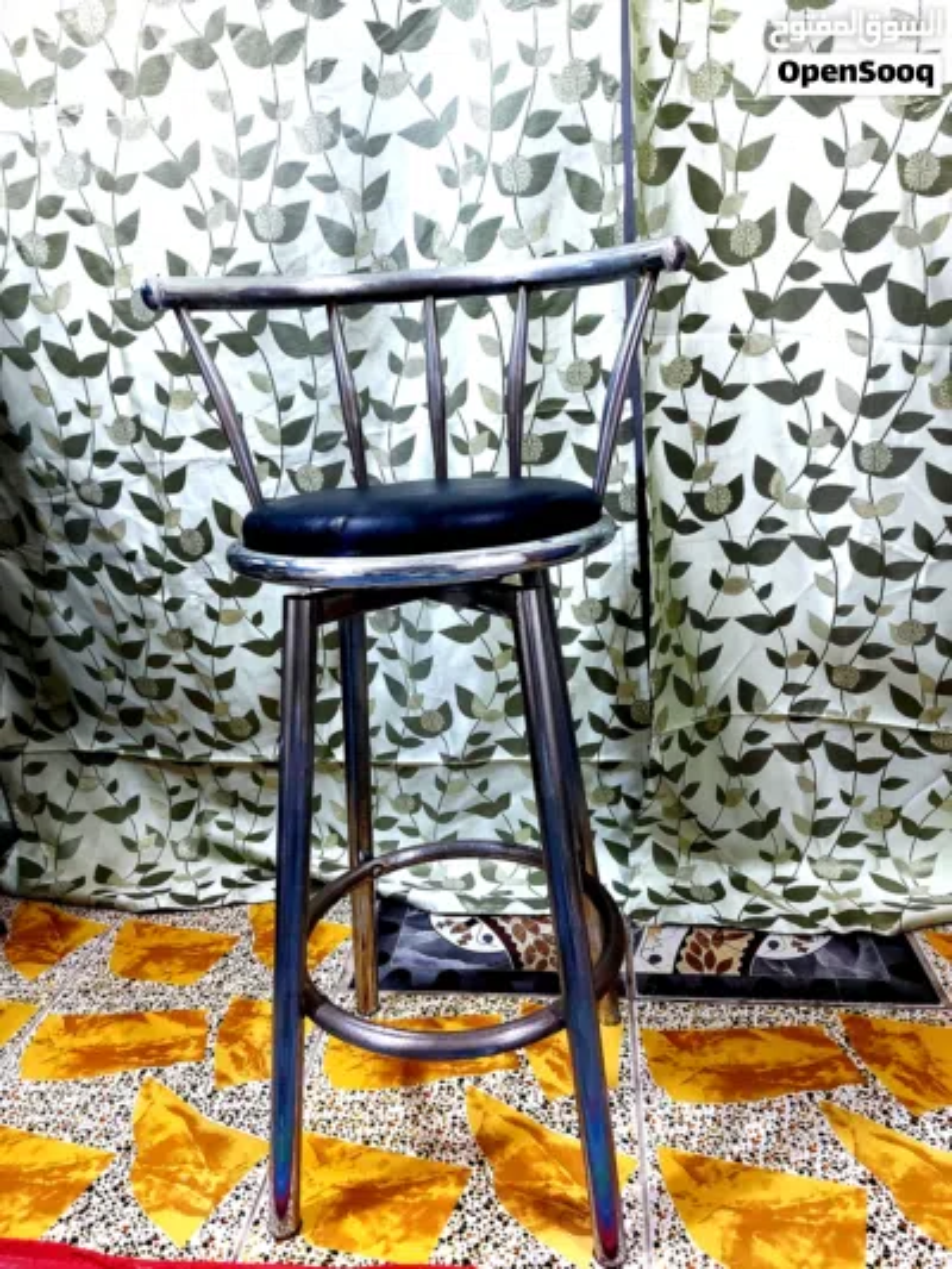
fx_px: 880
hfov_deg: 56.8
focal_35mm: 24
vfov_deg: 71.6
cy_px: 634
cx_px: 476
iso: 200
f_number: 1.8
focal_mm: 5.23
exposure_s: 1/33
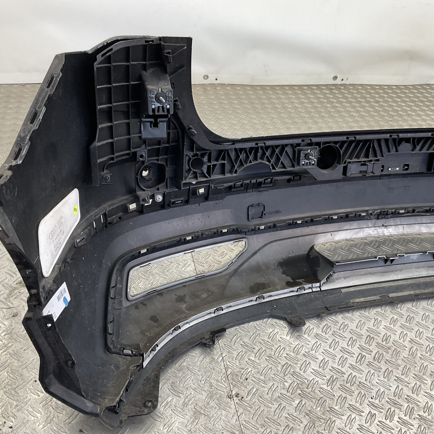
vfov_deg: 47.2
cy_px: 222
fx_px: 496
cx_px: 231
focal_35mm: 35
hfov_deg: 47.2
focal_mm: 3
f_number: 1.8
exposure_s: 1/100
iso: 40
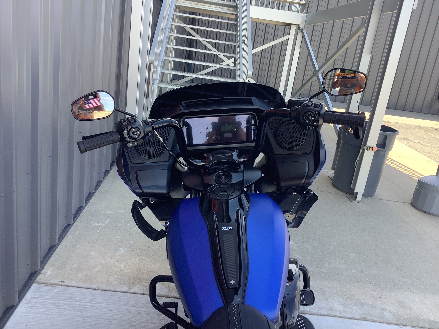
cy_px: 164
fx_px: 393
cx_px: 220
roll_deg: -9.7
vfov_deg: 45.4
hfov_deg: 58.4
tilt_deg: -16.8
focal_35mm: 31
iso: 25
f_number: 2.4
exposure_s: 1/122
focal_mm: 3.3
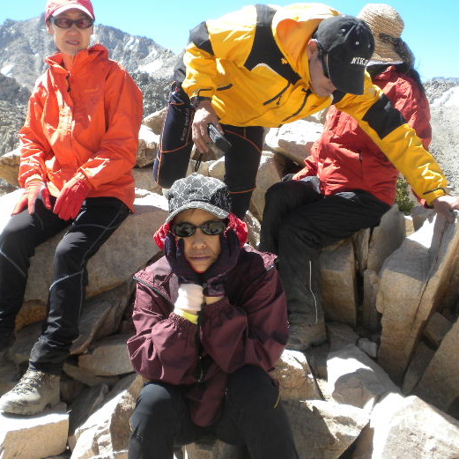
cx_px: 191
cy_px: 209
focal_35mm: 49
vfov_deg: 34.7
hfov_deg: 34.6
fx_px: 735
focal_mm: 6.6
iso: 111
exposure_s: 1/504
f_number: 3.5
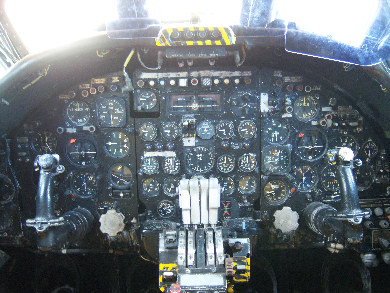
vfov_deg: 39.7
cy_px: 146
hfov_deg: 51.4
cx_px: 195
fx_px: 406
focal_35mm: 36
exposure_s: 1/8
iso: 160
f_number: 2.8
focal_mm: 7.5
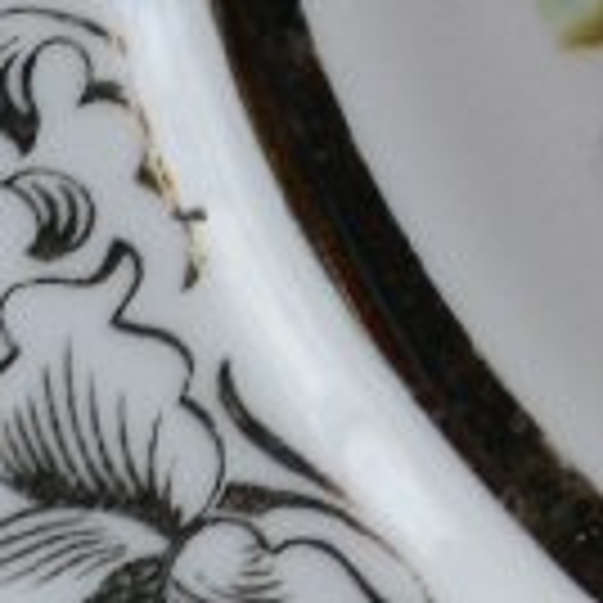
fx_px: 5045
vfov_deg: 6.7
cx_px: 1971
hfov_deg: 6.2
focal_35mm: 256
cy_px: -342
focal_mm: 18
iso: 450
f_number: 3.5
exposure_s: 1/60
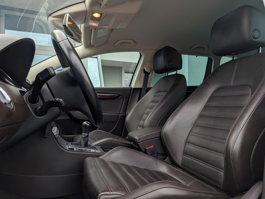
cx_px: 132
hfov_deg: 71.6
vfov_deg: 56.8
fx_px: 184
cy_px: 100
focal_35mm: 24
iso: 30
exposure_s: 1/209
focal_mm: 4.53
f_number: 1.7
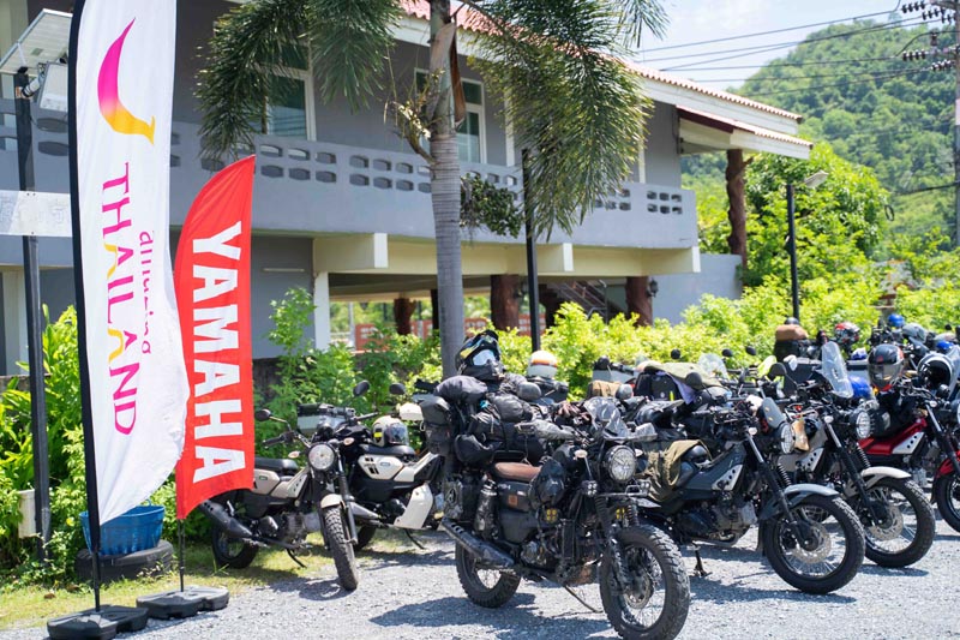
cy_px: 320
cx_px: 480
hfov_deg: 41.9
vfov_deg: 28.6
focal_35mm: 47
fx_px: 1253
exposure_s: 1/1600
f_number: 2.8
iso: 200
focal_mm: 47
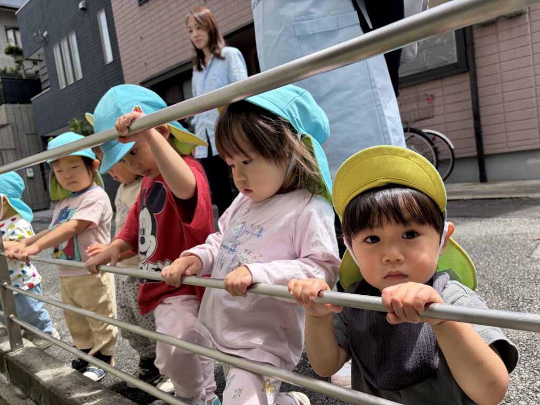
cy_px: 202
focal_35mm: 26
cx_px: 270
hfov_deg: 67.3
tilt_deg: -5.4
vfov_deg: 53.1
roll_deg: +7.1
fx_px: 406
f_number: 1.6
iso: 64
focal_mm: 5.96
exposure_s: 1/1451
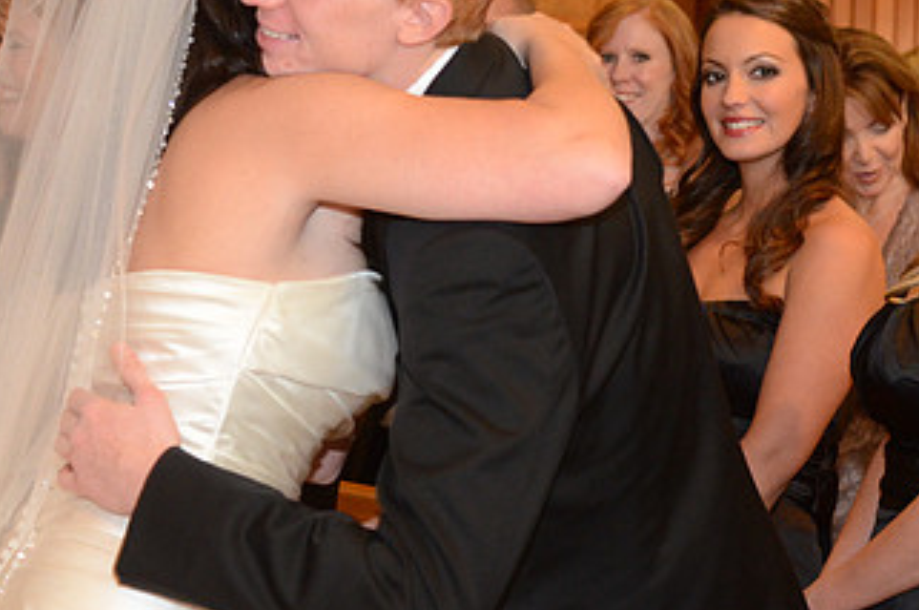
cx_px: 266
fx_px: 3795
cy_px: 226
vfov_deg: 9.2
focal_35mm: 149
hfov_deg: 13.8
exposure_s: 1/50
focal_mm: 55
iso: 2500
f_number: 5.6
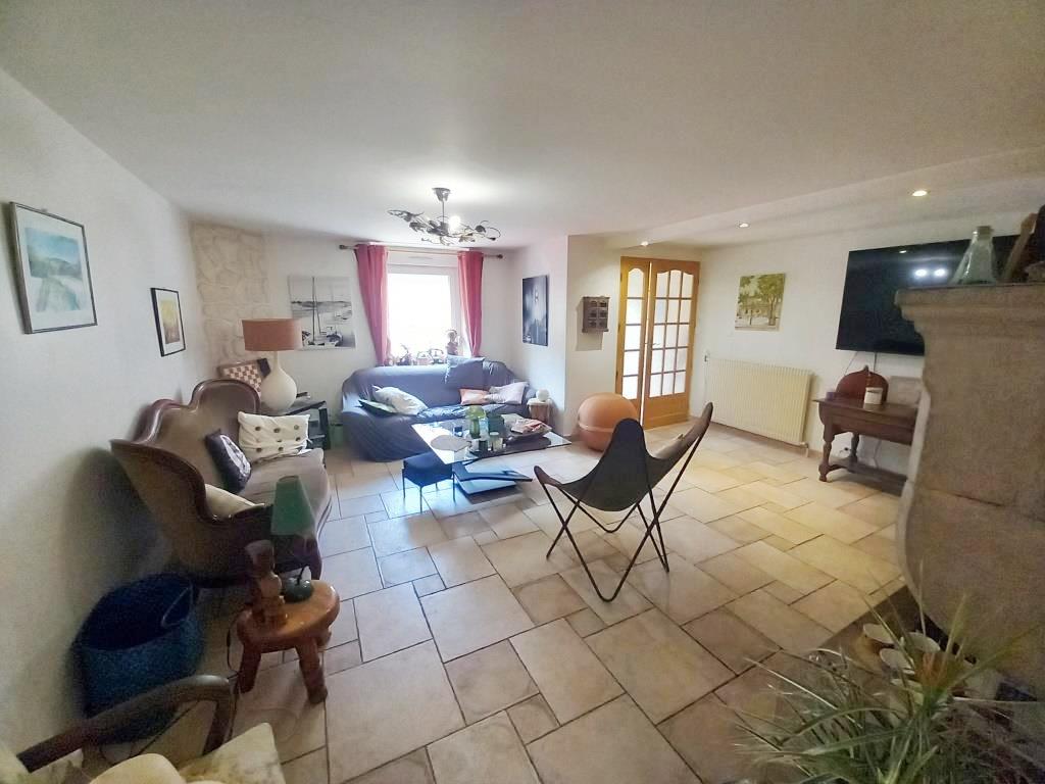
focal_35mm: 13
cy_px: 392
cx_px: 522
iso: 250
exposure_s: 1/25
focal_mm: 1.13
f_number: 2.2
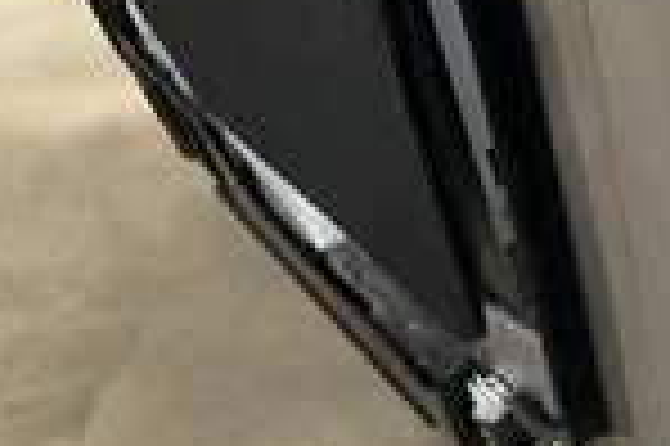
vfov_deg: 16.7
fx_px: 1506
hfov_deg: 22.4
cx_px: 877
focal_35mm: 81
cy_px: 104
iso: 200
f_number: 1.8
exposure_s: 1/60
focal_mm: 3
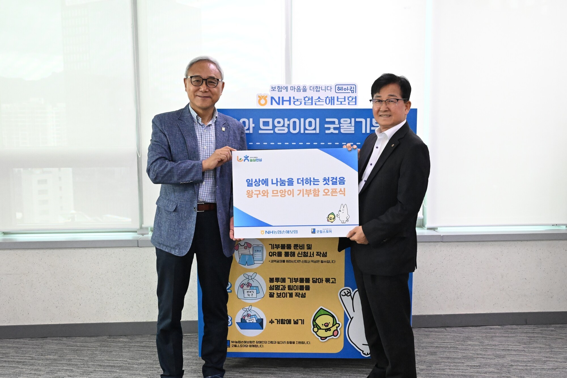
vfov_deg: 36.8
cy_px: 189
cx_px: 284
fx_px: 567
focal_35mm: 36
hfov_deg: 53.1
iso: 8000
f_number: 5.6
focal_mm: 24
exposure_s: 1/500
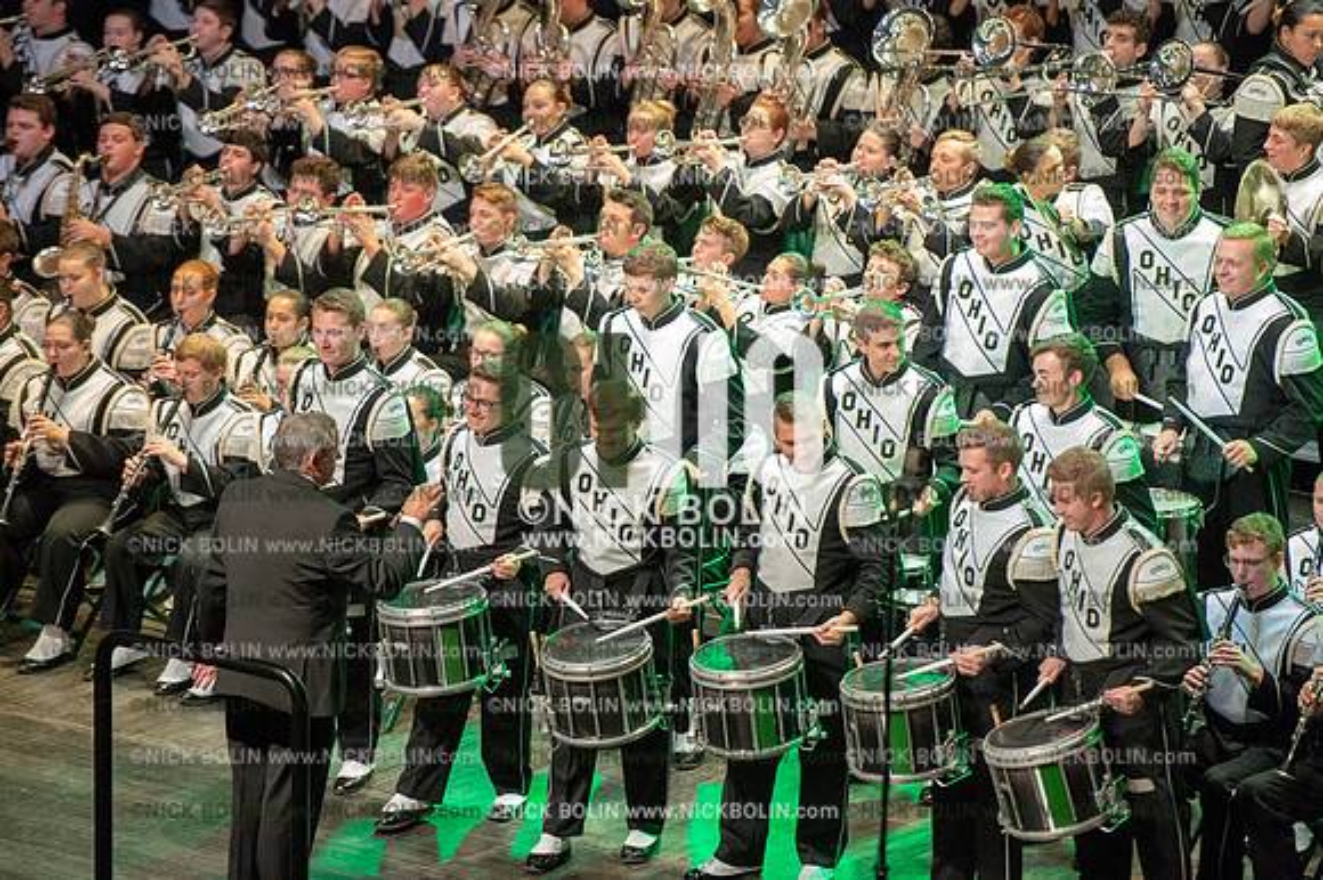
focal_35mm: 200
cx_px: 662
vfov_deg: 6.9
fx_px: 7346
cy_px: 440
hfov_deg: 10.3
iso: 8000
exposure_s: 1/640
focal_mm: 200
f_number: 2.8
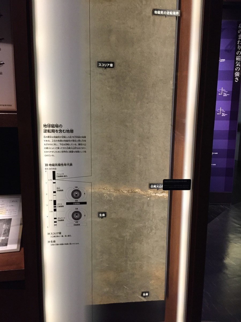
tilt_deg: -8.8
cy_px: 161
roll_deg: -0.6
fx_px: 269
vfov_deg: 61.7
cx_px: 120
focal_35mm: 29
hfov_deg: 48.2
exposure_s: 1/30
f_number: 2.2
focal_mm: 4.15
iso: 160
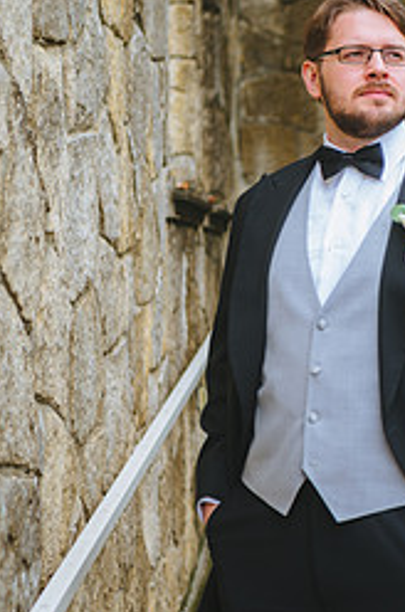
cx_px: 357
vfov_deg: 20.5
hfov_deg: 13.5
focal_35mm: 100
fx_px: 1697
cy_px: 333
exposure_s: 1/320
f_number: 2.8
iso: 250
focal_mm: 55
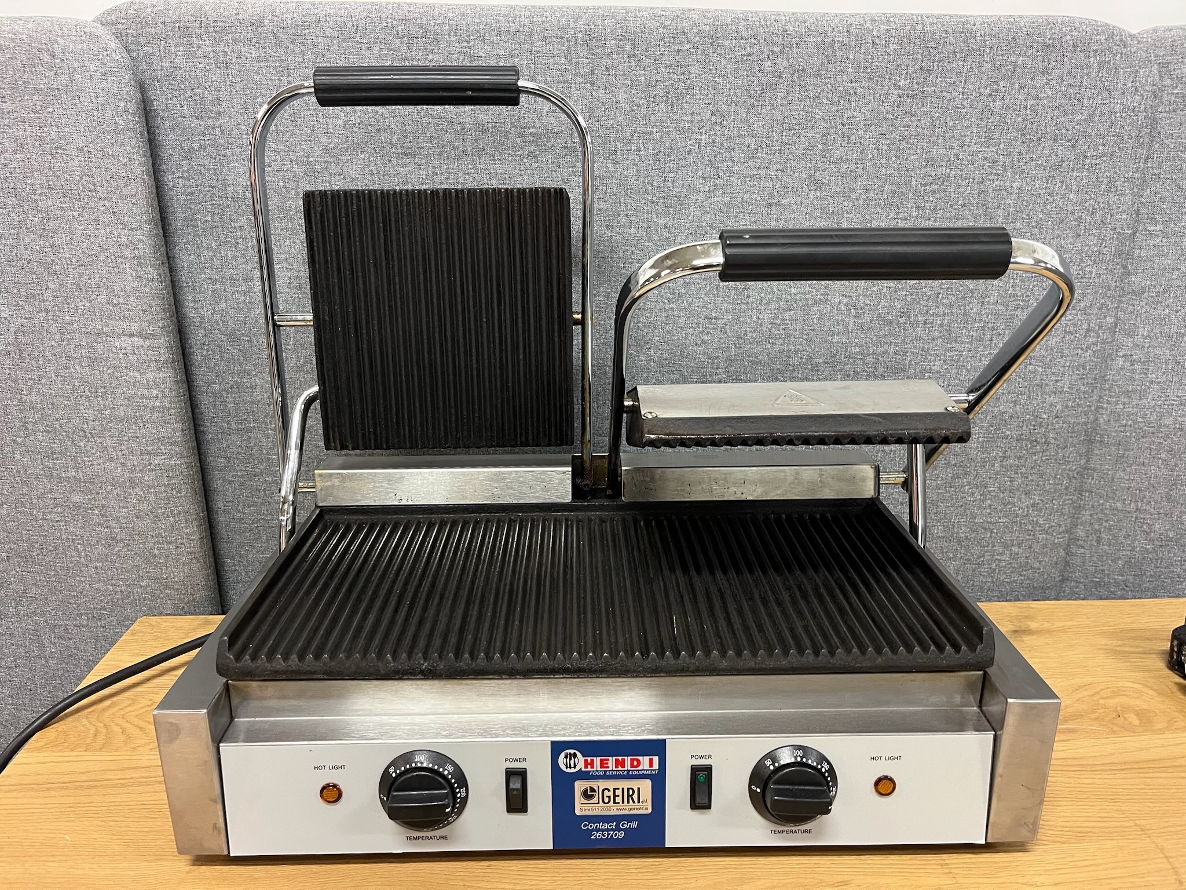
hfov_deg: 67.3
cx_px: 593
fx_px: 891
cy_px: 445
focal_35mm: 26
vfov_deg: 53.1
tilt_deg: -17.7
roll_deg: +1.8
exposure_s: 1/50
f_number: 1.6
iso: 250
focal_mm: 5.1
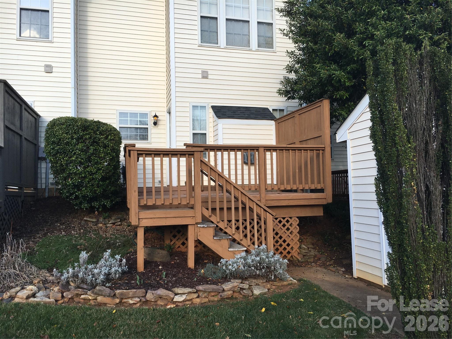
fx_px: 379
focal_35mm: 29
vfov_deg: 48.2
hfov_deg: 61.7
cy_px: 170
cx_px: 226
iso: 25
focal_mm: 4.15
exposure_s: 1/777
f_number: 2.2
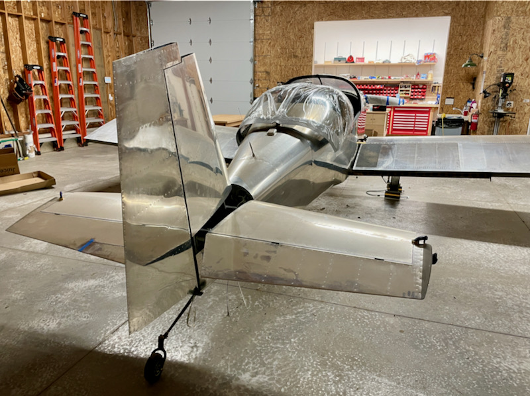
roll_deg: -0.7
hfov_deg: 67.4
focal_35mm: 26
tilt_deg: -15.3
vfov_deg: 53.0
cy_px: 198
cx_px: 265
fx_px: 398
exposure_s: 1/60
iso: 200
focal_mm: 4.2
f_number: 1.6
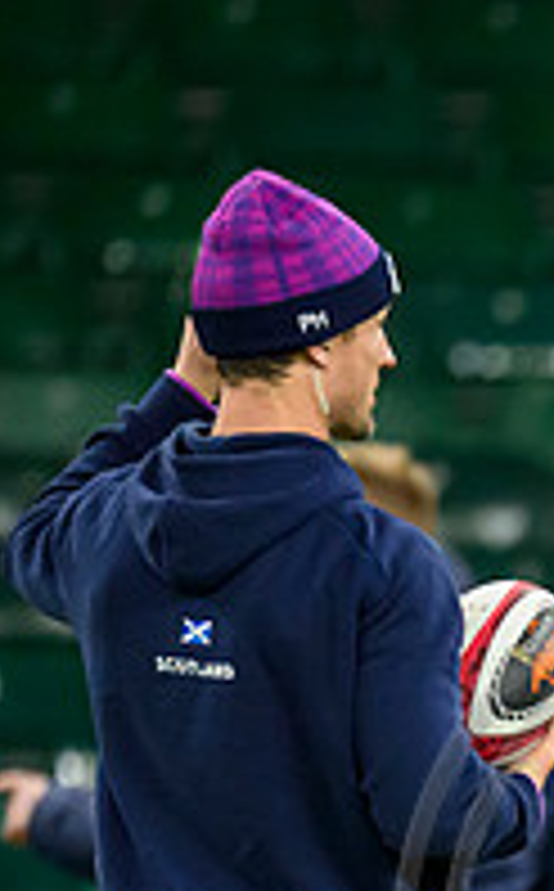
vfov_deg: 0.9
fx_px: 56145
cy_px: 863
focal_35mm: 2314
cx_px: 1161
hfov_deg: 0.6
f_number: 4
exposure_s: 1/1600
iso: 5000
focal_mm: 560
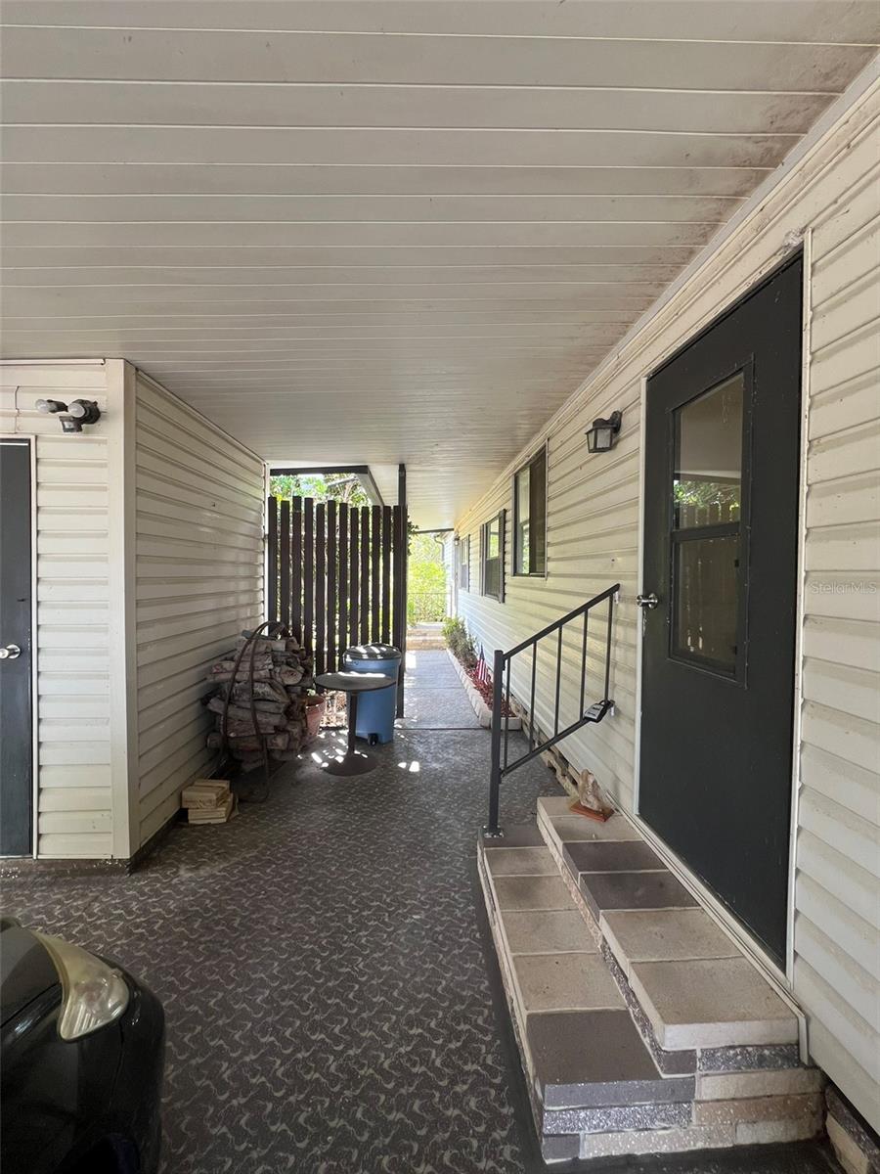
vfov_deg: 106.2
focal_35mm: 13
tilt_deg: -2.0
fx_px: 441
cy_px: 587
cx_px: 440
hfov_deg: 89.9
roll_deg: -1.0
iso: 50
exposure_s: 1/99
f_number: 1.8
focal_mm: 1.57
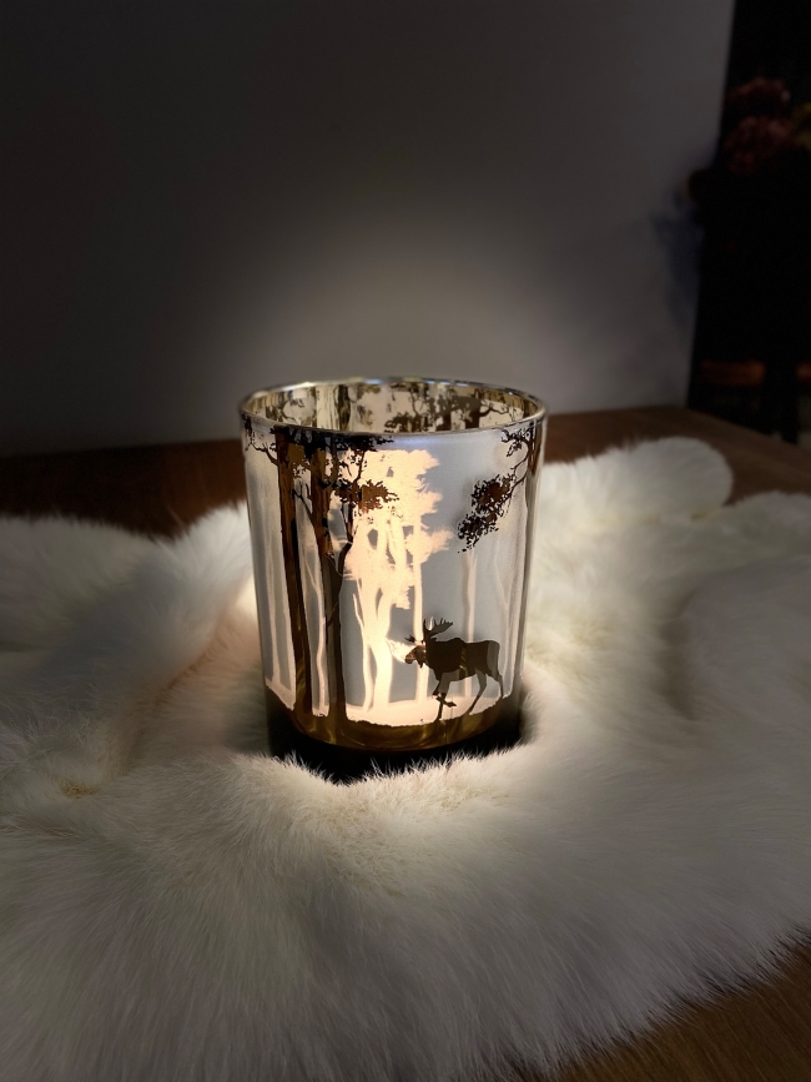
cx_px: 406
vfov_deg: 67.3
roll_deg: +0.6
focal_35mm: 26
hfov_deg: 53.1
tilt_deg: -18.9
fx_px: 812
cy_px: 541
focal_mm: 4.3
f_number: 1.8
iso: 125
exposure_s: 1/50
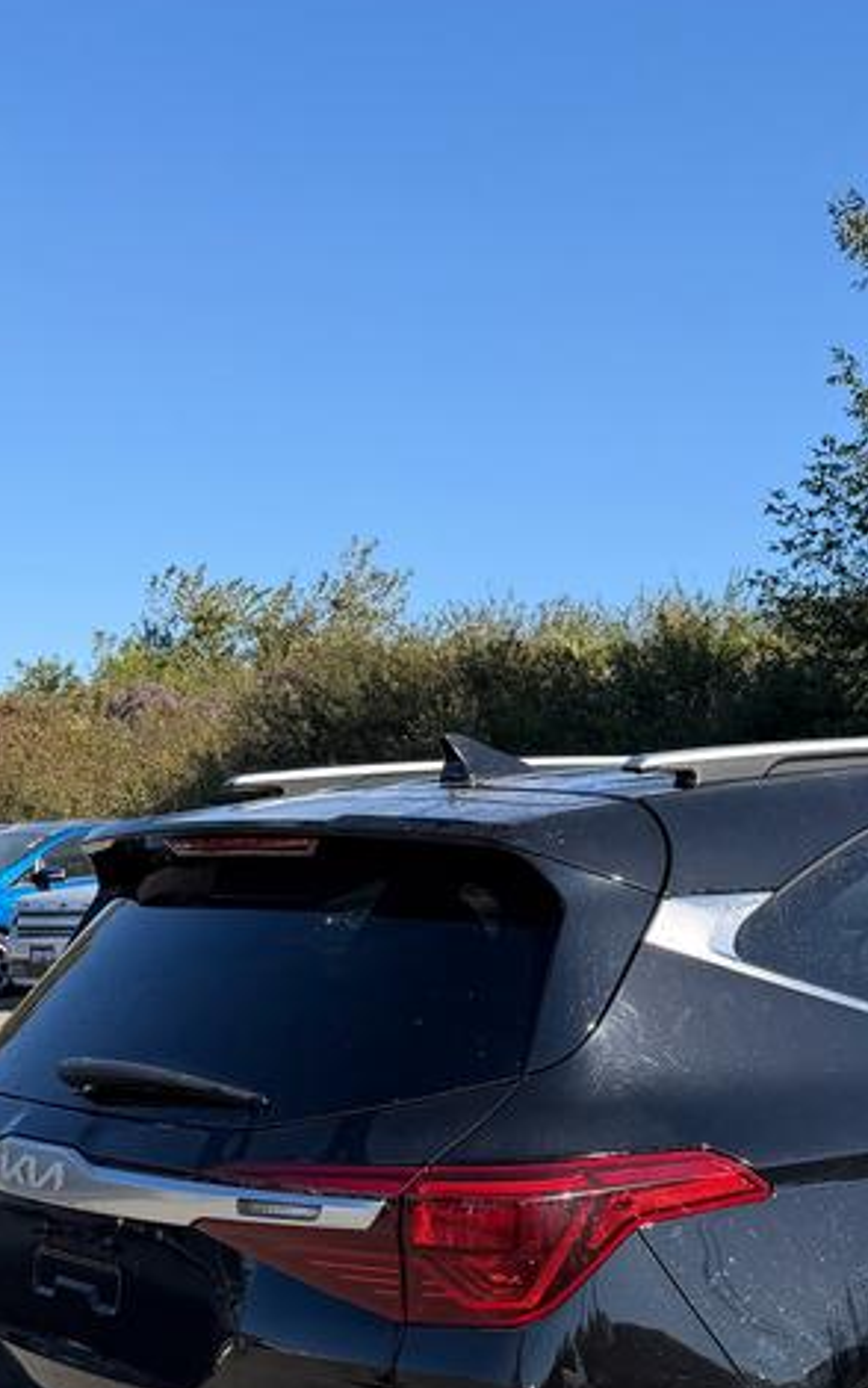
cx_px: 847
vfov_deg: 36.5
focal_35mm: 52
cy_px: 1237
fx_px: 1967
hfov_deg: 23.9
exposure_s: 1/2299
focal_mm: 6.76
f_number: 1.78
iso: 80
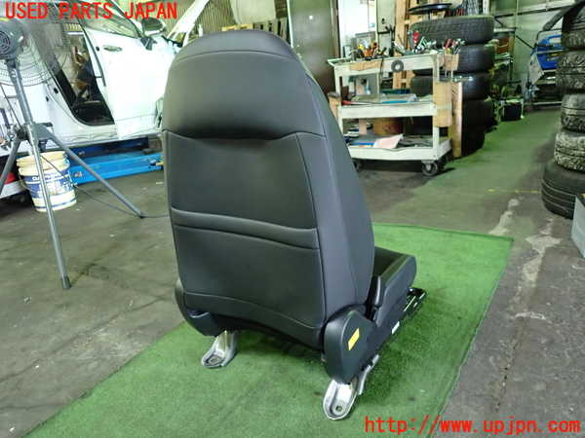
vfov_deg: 54.9
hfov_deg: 69.4
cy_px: 219
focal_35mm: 25
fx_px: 422
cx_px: 292
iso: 500
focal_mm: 4.5
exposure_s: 1/30
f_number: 2
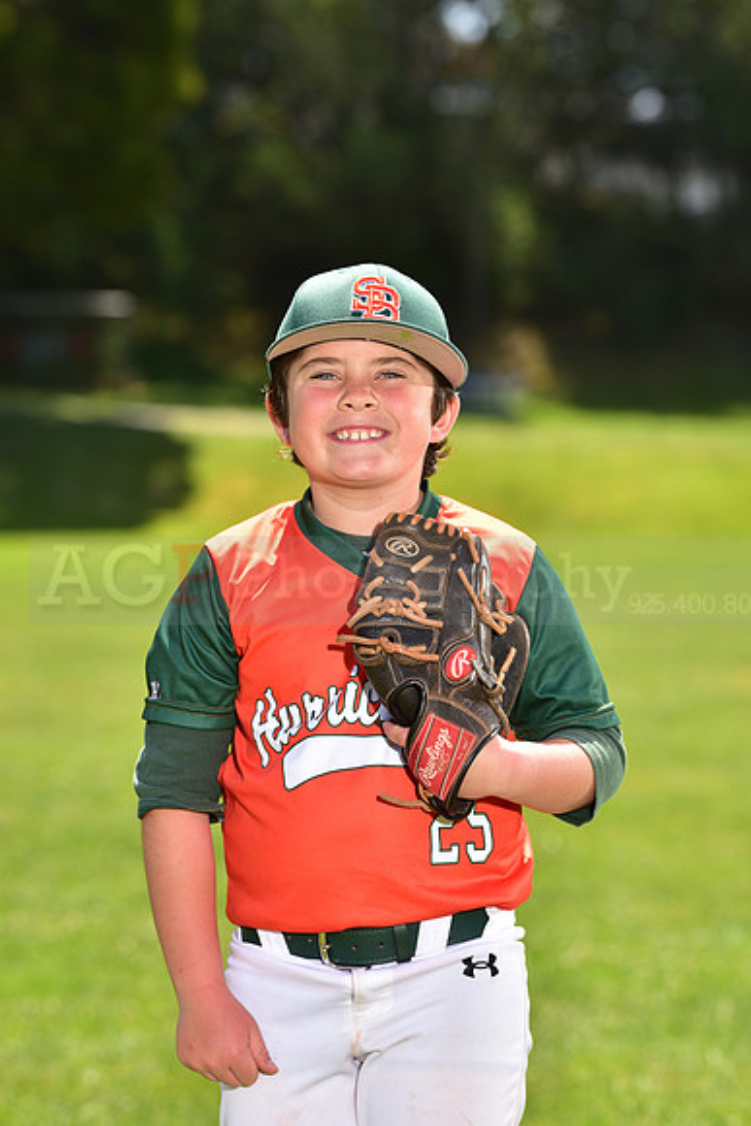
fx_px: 5003
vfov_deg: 12.8
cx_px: 376
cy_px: 563
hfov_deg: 8.6
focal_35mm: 160
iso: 80
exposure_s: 1/200
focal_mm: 160
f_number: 5.6
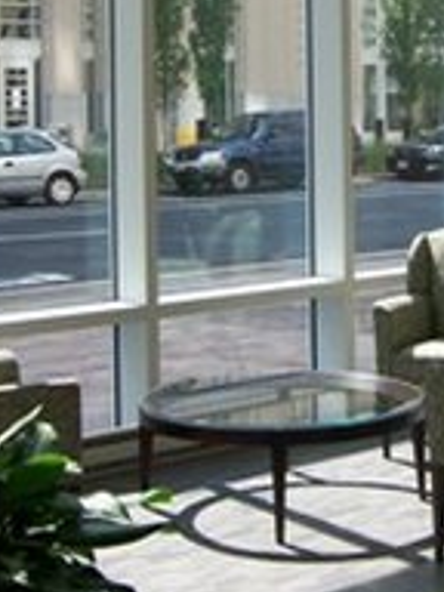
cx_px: 365
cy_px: 65
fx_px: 1488
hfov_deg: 16.8
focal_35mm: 87
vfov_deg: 22.0
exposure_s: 1/180
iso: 80
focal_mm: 5.5
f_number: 3.4
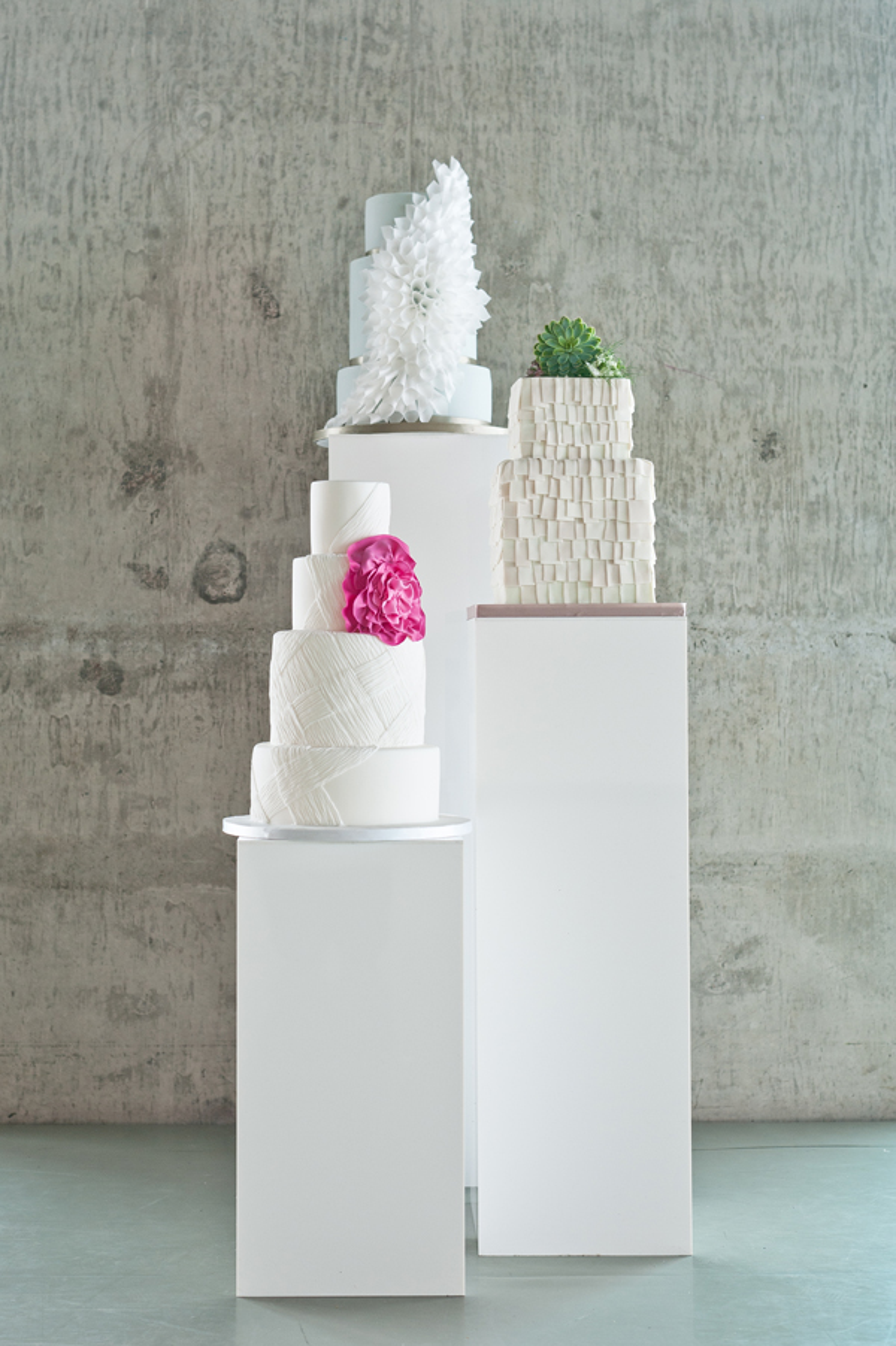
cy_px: 673
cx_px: 448
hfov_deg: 27.0
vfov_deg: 39.6
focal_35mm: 50
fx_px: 1869
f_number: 4
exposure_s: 1/80
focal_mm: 50
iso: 200
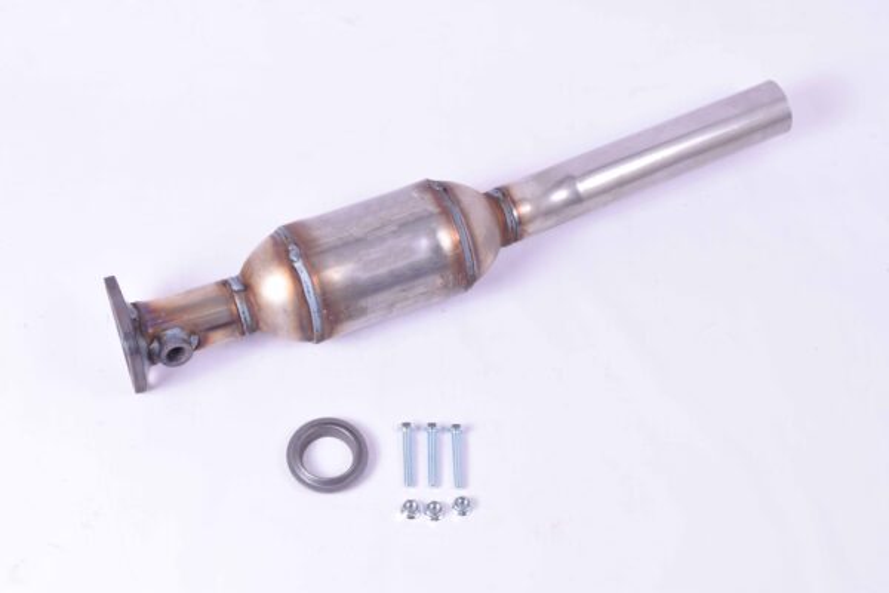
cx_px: 444
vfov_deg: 18.9
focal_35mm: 72
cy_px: 296
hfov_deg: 28.1
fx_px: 1778
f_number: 16
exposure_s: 1/60
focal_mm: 48
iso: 400
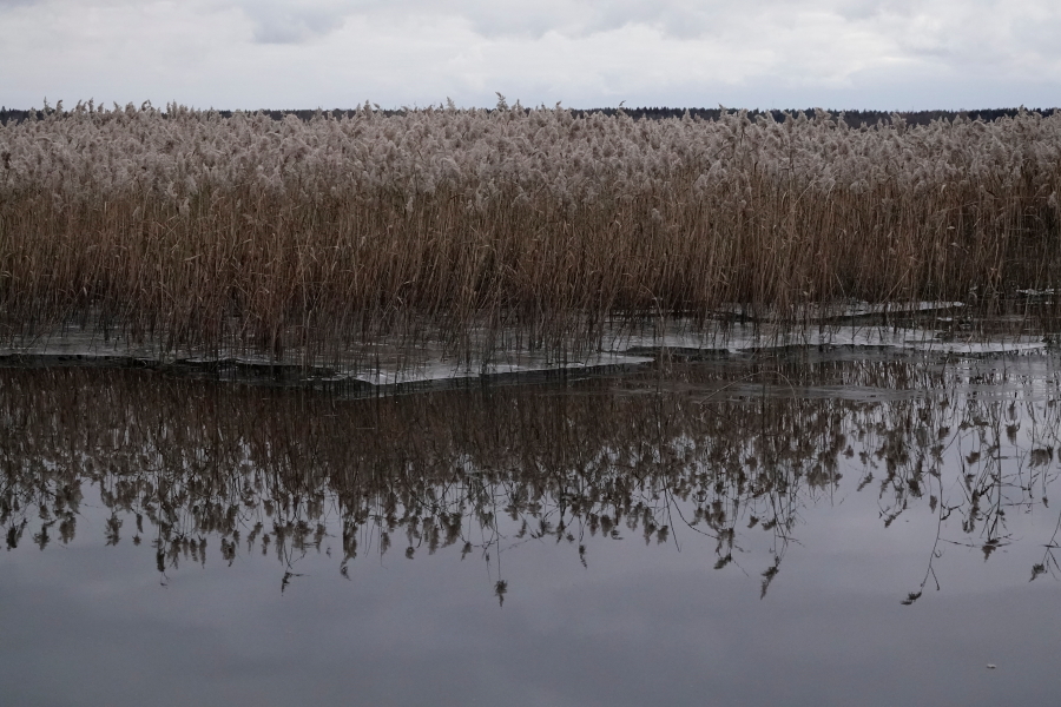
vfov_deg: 17.3
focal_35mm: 79
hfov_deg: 25.7
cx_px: 530
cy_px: 354
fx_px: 2328
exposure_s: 1/250
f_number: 8
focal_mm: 28.91
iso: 1600
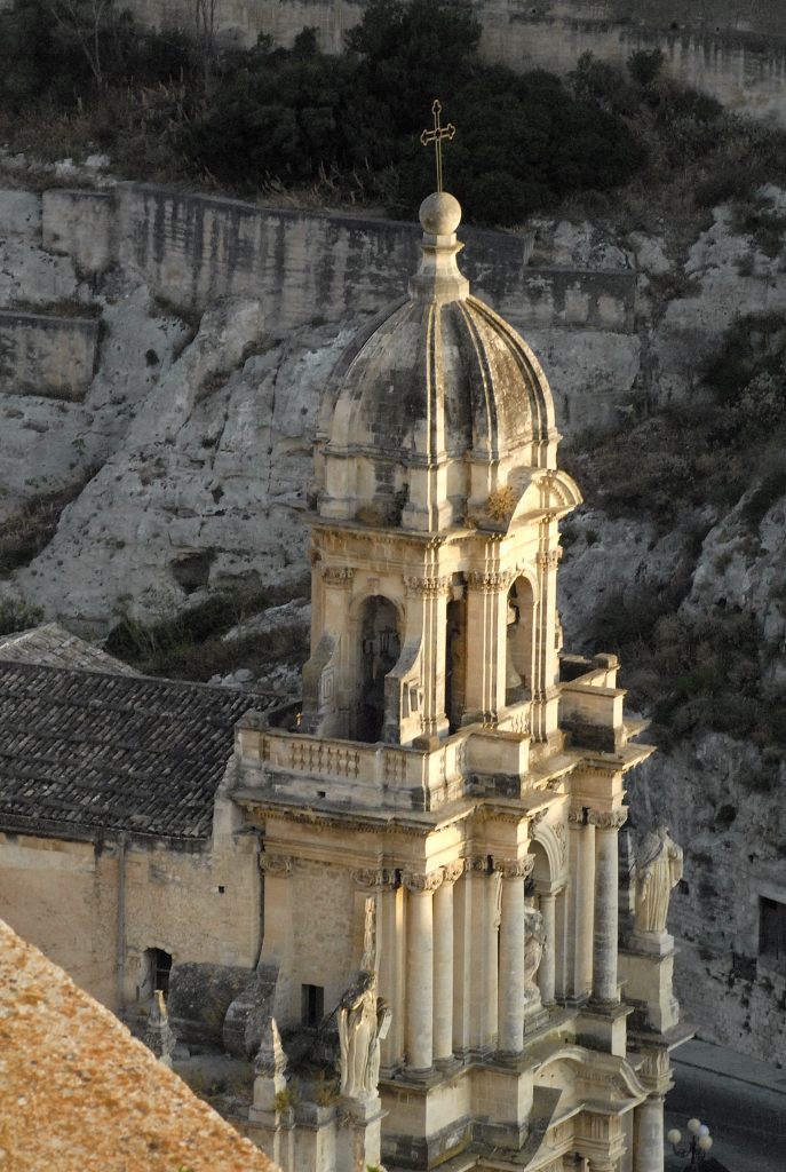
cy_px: 586
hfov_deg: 7.1
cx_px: 393
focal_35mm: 195
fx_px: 6358
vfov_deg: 10.5
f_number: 16
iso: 1600
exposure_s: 1/160
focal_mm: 130
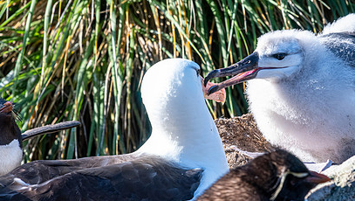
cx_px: 271
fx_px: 5098
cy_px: 68
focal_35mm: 541
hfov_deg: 4.0
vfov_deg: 2.3
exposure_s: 1/640
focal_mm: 300
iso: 800
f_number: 8
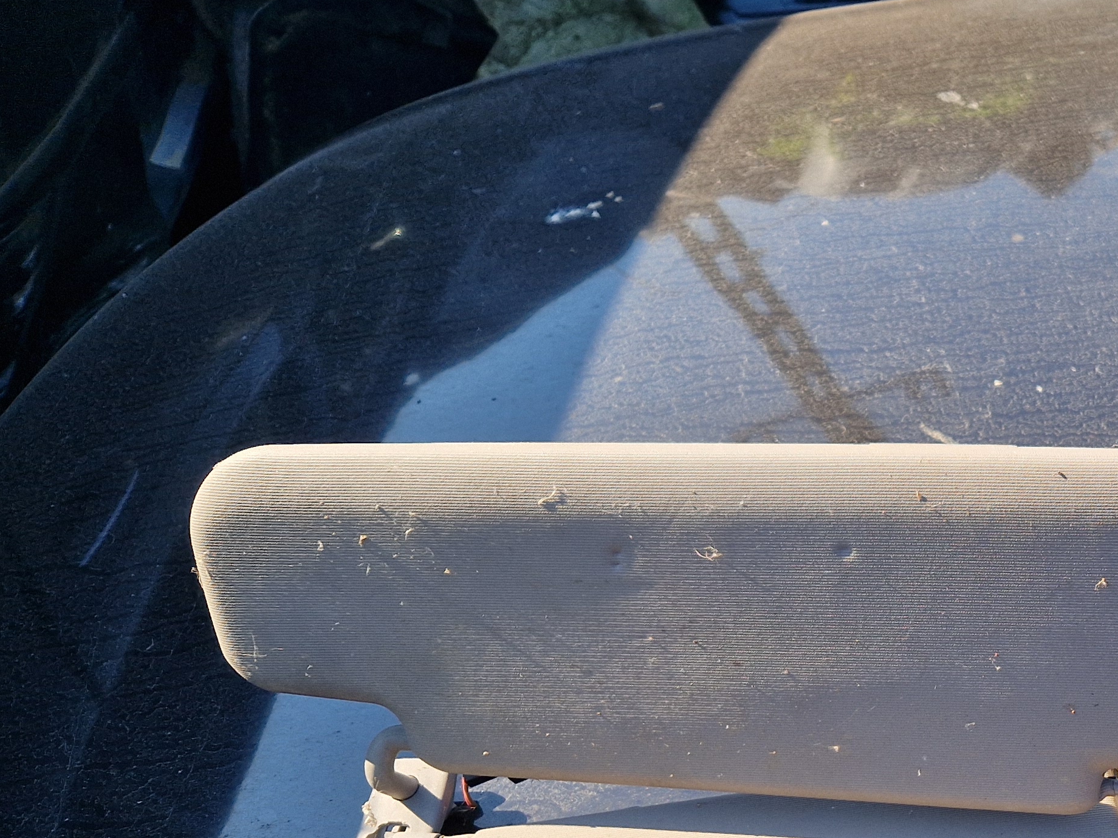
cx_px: 1183
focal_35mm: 50
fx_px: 1615
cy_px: 777
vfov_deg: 27.9
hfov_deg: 33.9
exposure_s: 1/532
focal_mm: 5.4
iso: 50
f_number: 1.8
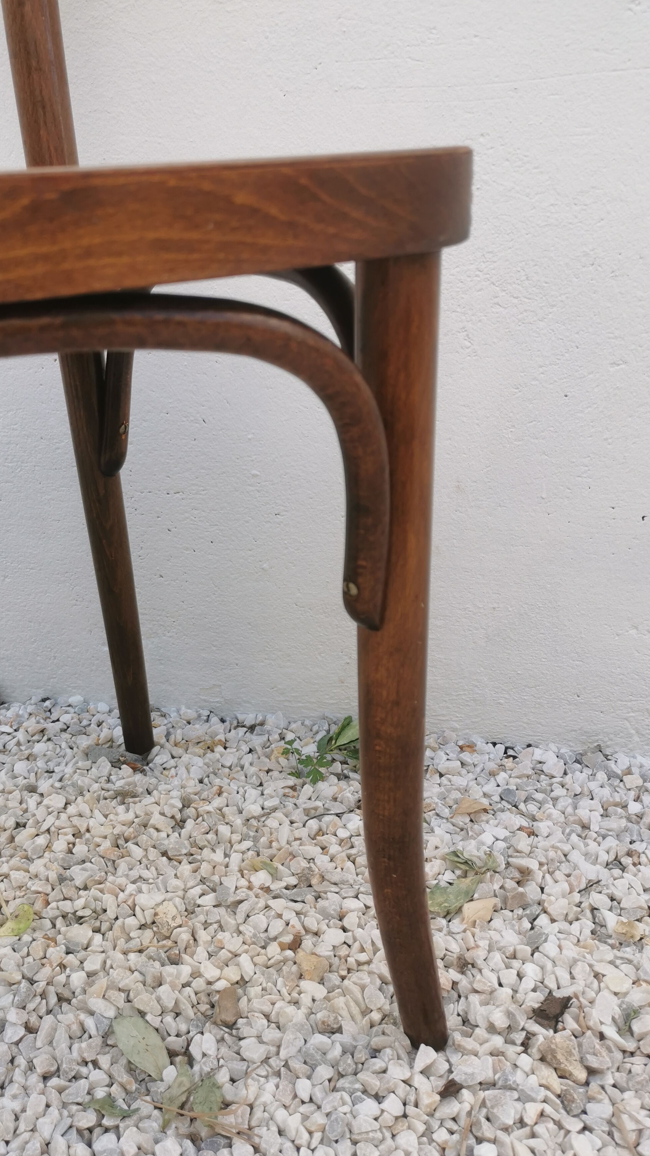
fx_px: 950
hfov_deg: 37.5
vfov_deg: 62.6
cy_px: 576
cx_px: 234
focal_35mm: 31
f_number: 1.8
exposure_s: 1/596
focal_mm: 5.58
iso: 50
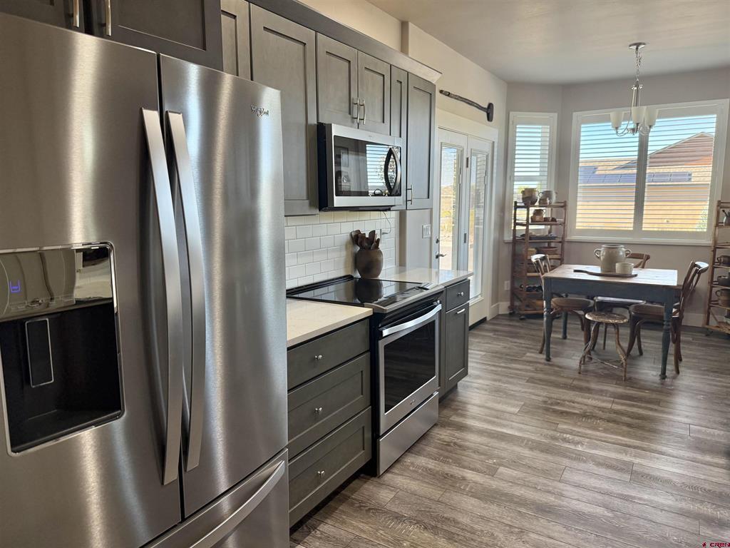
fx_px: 506
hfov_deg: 71.6
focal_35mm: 24
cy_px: 274
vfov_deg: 56.8
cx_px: 365
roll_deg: +0.7
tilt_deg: -8.4
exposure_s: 1/140
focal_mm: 6.76
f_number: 1.78
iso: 200
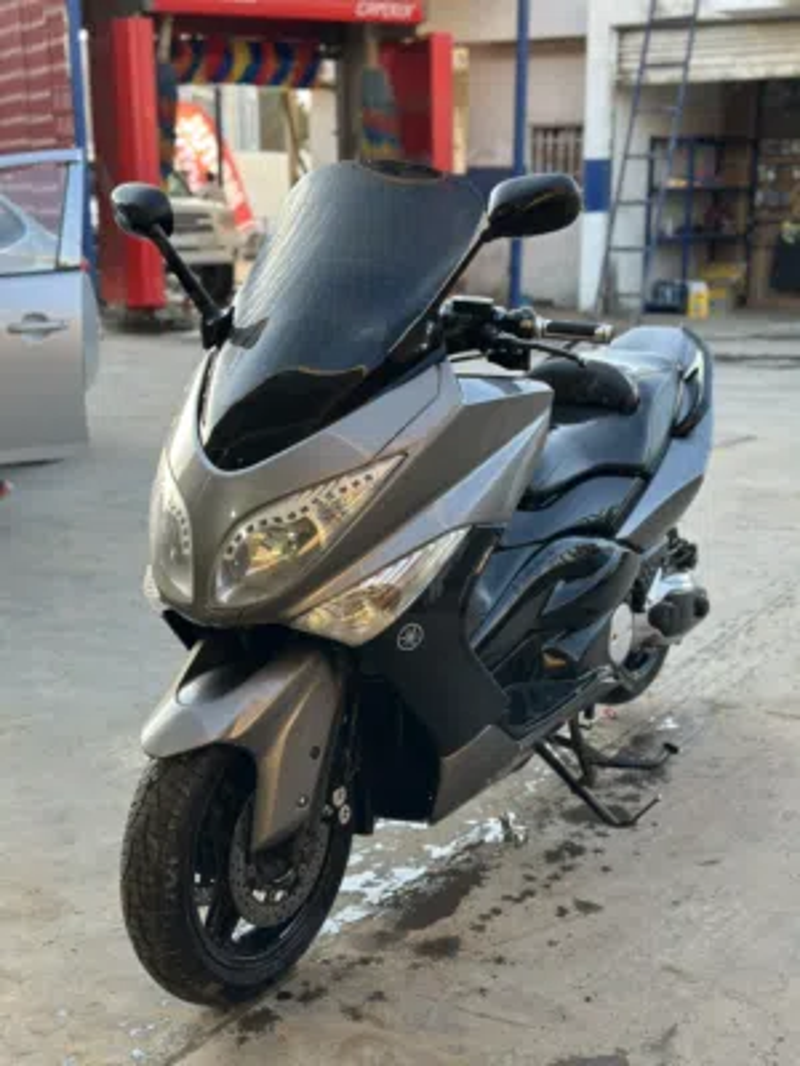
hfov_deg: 30.3
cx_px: 400
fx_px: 1479
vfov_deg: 39.7
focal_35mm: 48
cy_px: 533
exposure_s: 1/185
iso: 80
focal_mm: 6.86
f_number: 1.78
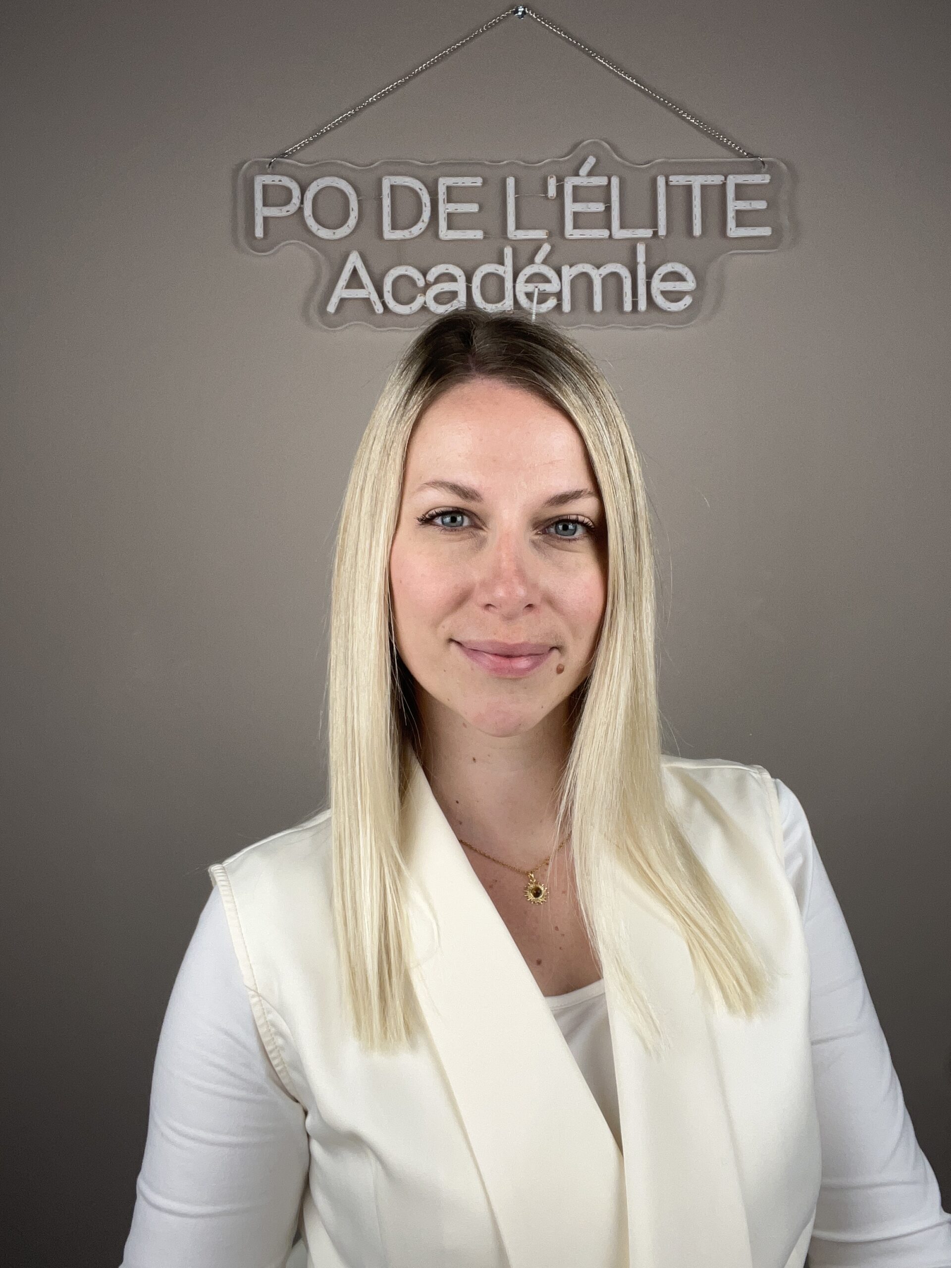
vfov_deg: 60.0
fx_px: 1099
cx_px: 476
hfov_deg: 46.8
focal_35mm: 30
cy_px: 634
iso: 50
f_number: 2.2
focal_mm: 2.71
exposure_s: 1/121
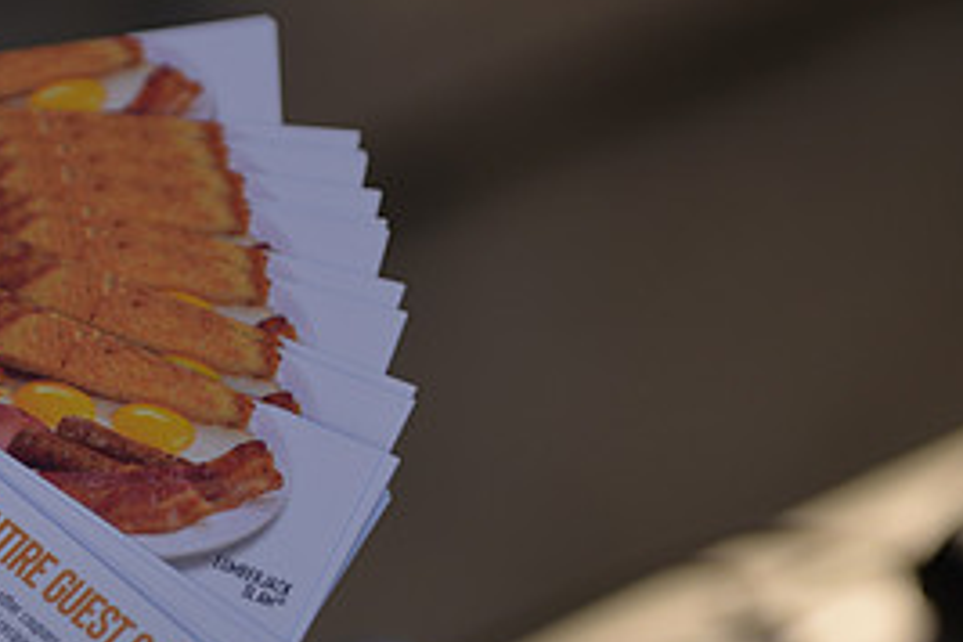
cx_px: 11
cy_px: 438
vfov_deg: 9.0
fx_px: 4066
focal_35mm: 152
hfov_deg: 13.3
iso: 100
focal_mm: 70
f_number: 2.8
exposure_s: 1/1000
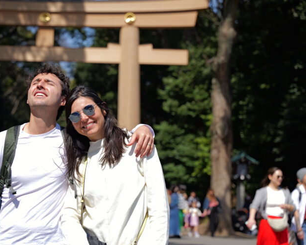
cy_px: 101
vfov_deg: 17.1
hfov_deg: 21.1
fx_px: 816
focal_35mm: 90
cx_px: 86
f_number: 3.5
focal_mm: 66
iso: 50
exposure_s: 1/640
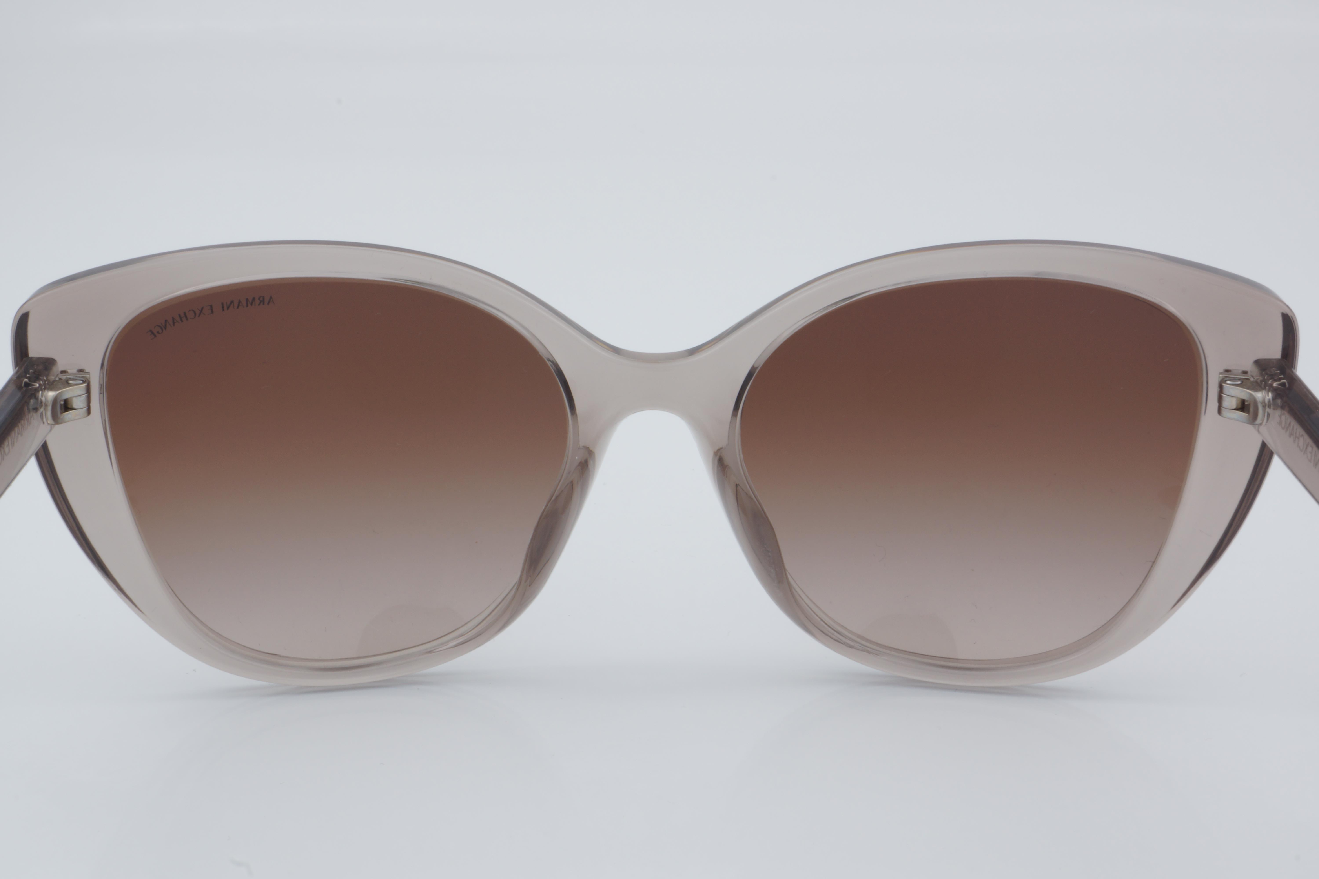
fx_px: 2198
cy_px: 440
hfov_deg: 33.4
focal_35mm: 60
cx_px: 660
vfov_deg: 22.6
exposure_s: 1/4
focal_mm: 40
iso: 100
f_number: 32
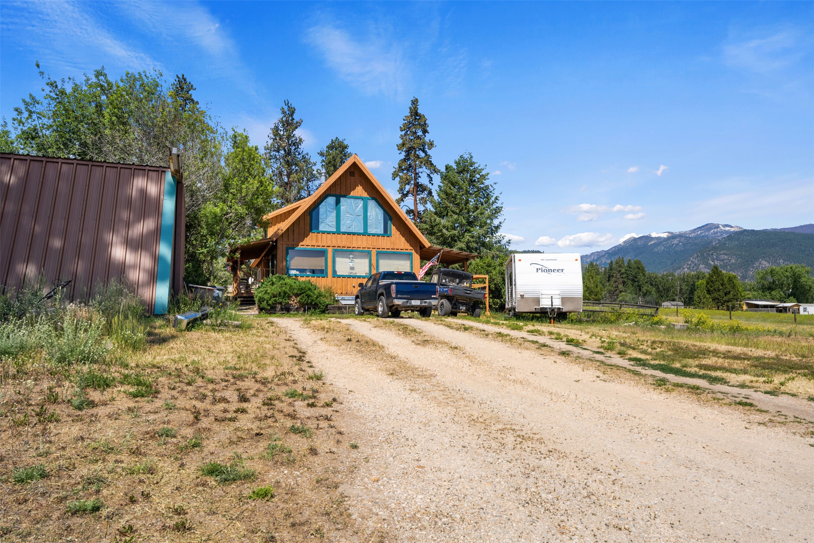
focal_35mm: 22
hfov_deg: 78.8
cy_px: 272
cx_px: 407
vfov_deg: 57.4
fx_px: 495
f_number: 9
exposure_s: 1/1000
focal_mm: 21.9
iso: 250
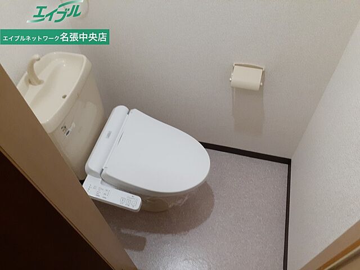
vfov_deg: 51.4
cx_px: 180
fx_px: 281
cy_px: 135
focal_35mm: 27
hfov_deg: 65.3
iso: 250
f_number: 1.9
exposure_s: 1/50
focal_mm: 3.6
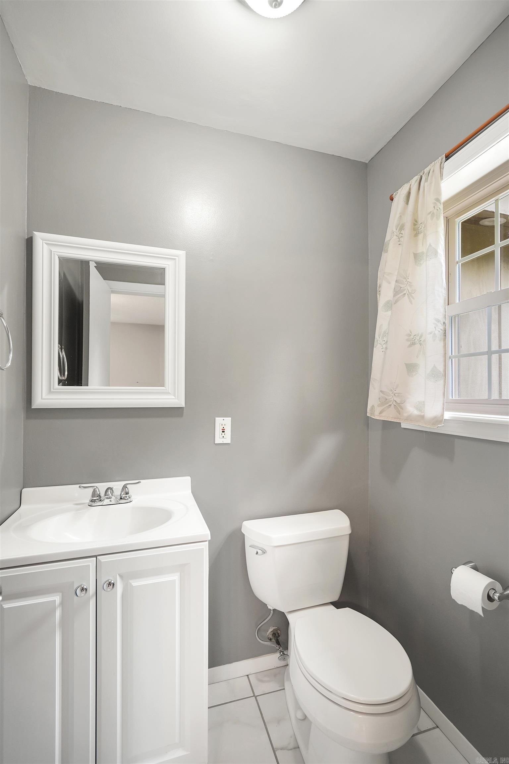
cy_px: 382
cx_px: 254
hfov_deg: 73.7
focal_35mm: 16
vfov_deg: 96.7
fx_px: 339
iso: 100
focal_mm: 16
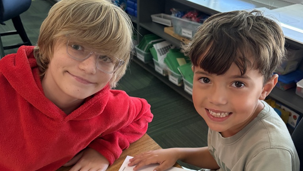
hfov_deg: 52.8
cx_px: 152
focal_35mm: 38
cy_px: 109
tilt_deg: -32.9
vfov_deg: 31.0
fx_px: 305
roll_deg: -1.2
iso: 320
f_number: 1.6
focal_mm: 5.96
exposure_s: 1/60
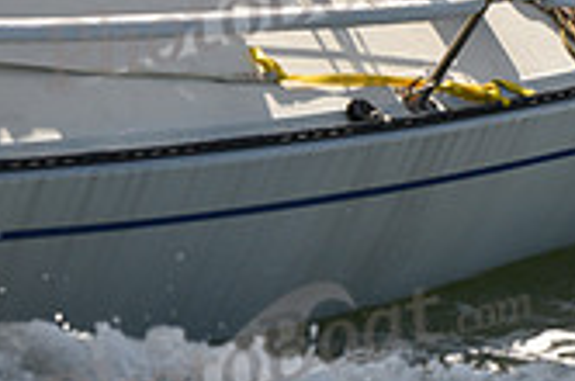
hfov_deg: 4.1
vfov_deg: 2.7
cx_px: 714
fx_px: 8098
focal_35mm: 508
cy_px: -227
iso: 250
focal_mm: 145
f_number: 3.5
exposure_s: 1/1250
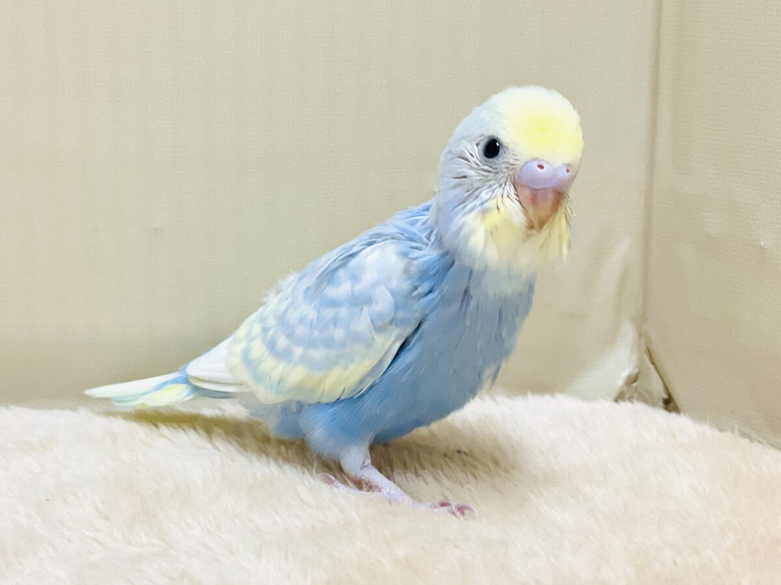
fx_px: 1173
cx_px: 390
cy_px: 292
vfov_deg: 28.0
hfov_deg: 36.8
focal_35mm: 52
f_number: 2
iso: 100
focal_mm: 6
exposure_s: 1/99
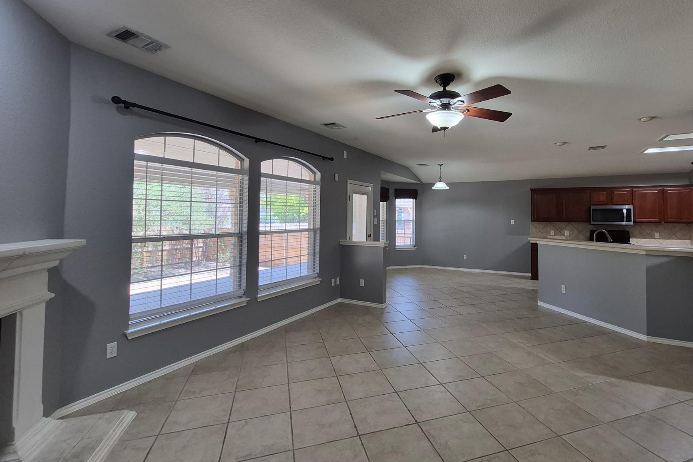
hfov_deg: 96.1
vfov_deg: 73.7
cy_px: 216
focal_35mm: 16
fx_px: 308
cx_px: 394
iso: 100
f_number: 2.2
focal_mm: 1.74
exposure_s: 1/60
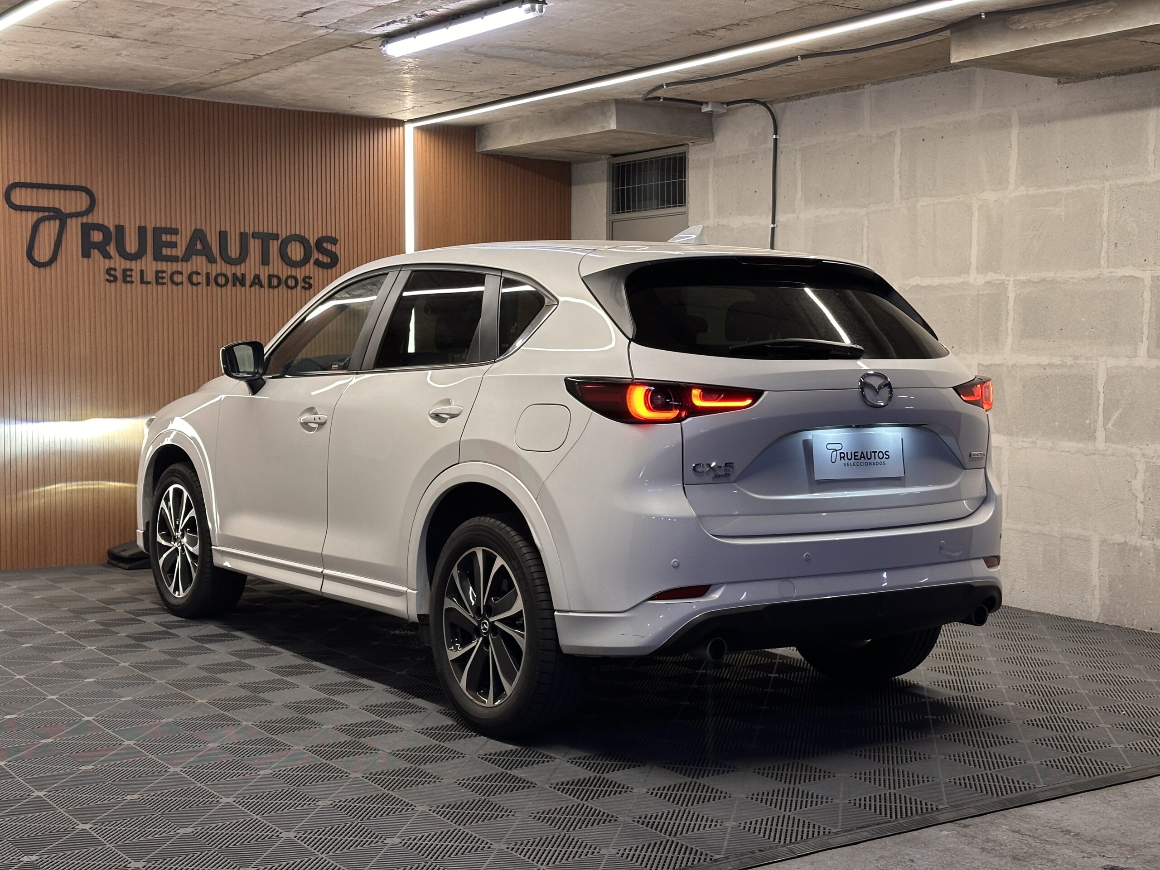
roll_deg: -0.3
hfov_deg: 39.7
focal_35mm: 48
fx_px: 1609
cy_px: 435
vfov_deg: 30.3
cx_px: 580
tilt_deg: -3.1
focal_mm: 6.86
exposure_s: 1/50
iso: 80
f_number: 1.78
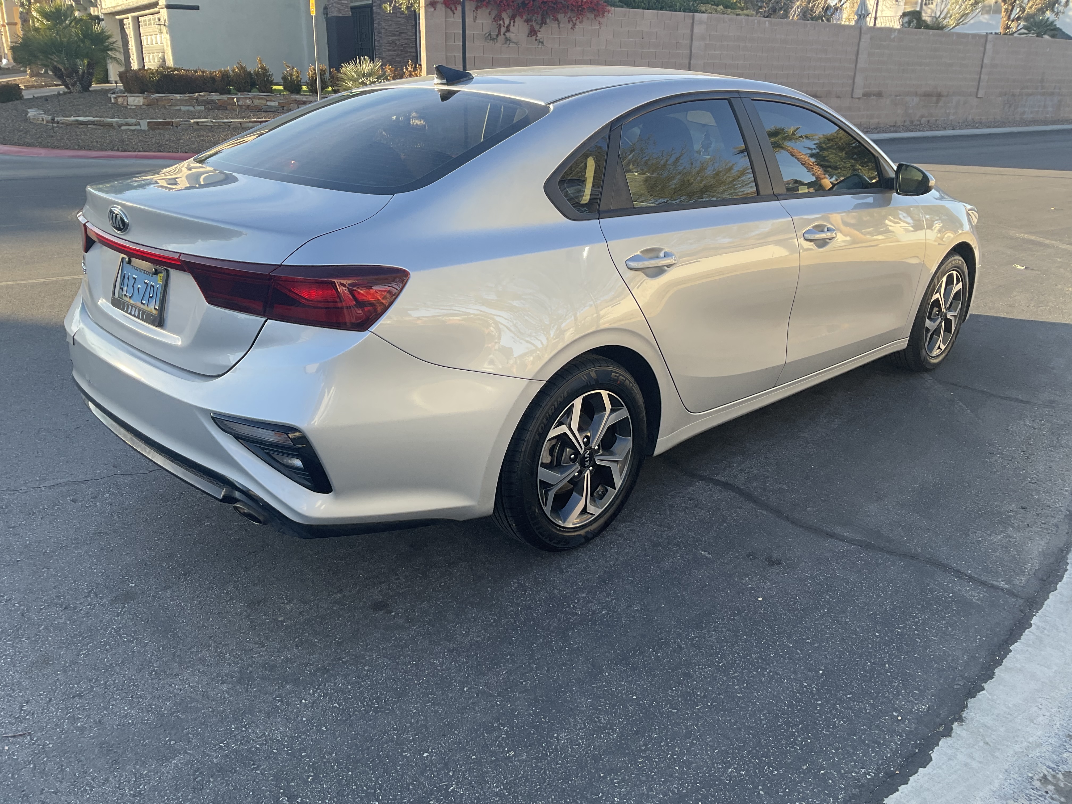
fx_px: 898
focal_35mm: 29
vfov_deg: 48.2
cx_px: 536
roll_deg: +0.2
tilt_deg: -18.7
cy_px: 402
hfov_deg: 61.7
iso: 16
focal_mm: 3
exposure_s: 1/205
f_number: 1.8
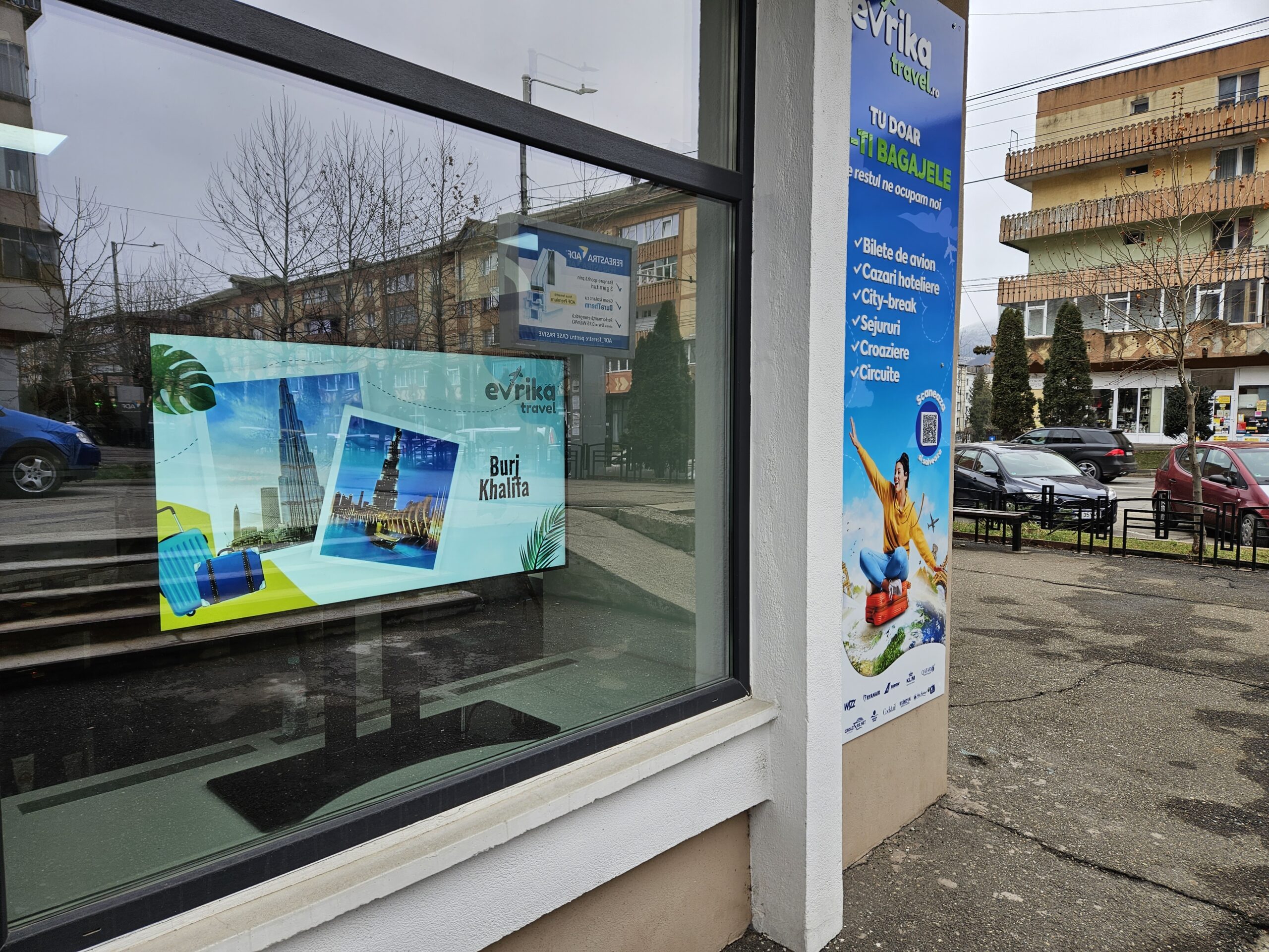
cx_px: 634
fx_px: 843
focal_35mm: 23
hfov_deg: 73.9
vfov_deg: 58.9
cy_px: 476
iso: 25
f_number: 1.8
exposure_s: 1/184
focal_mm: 5.4
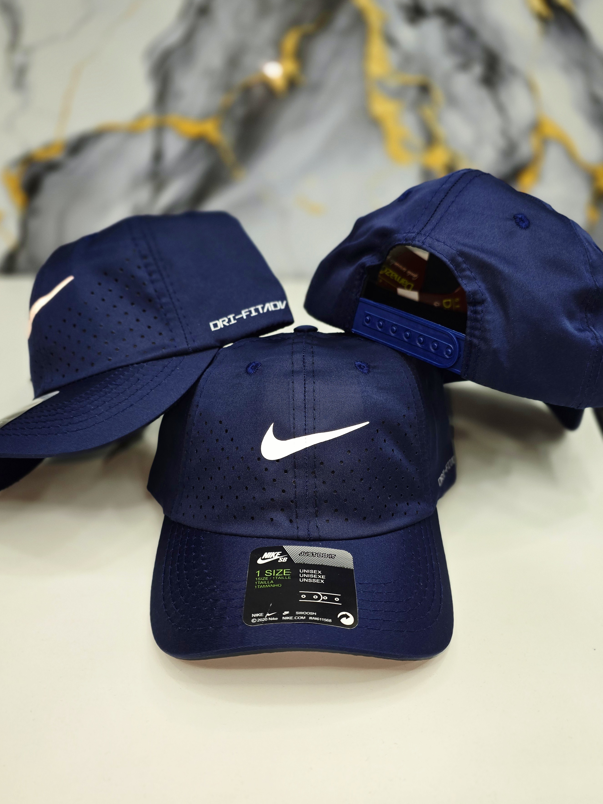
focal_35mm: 26
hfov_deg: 53.1
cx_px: 310
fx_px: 604
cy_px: 419
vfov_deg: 67.3
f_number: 1.7
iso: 80
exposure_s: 1/101
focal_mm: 6.3
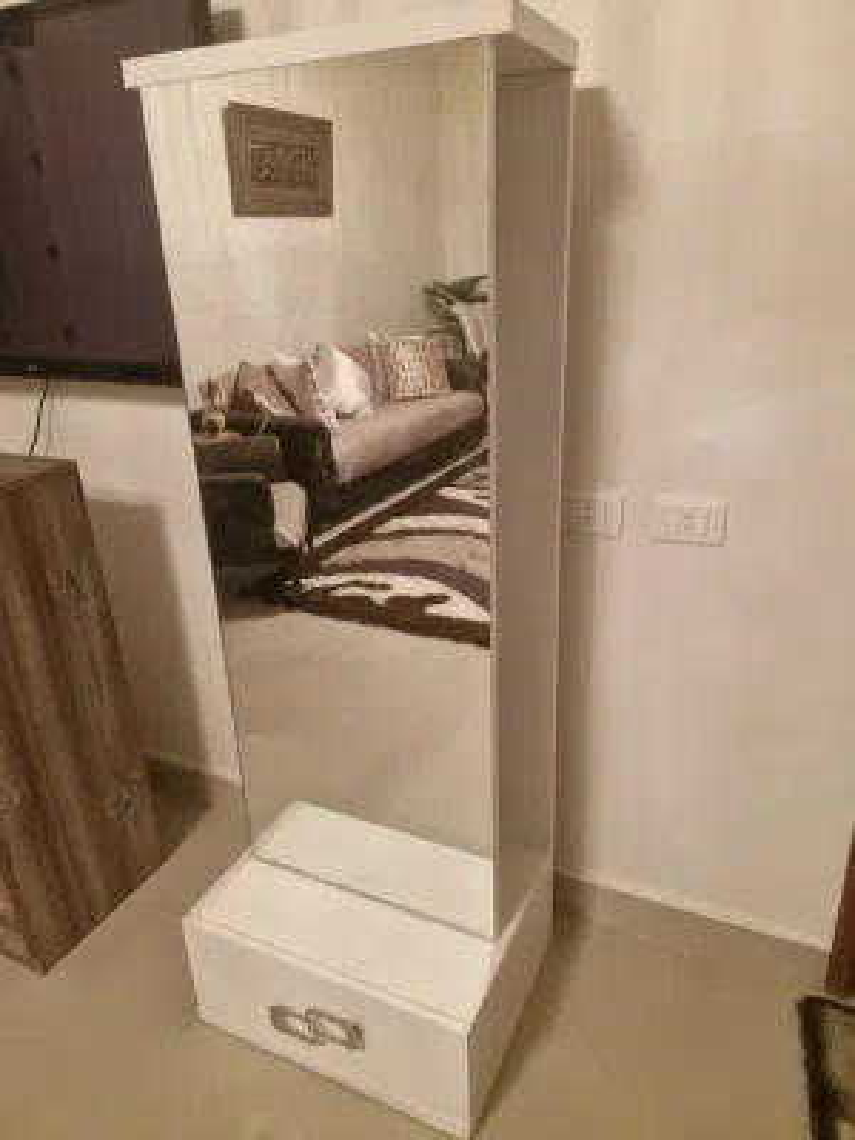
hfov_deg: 58.9
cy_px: 570
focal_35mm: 23
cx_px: 428
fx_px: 757
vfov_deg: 73.9
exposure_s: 1/33
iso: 640
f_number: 1.8
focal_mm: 5.54
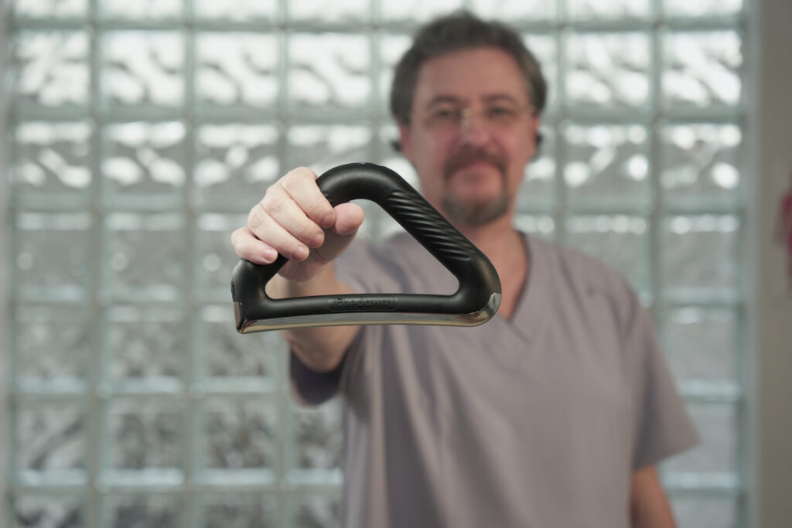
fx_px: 1540
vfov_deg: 19.5
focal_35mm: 70
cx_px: 396
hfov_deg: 28.8
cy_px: 264
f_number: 2.8
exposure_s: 1/125
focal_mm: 70
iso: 250
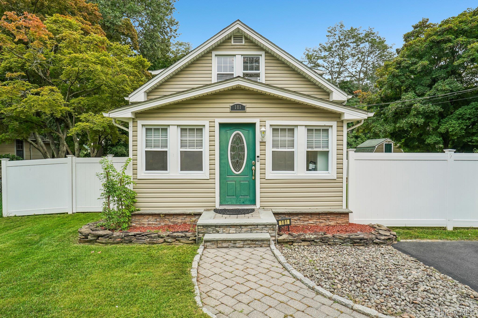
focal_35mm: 21
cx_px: 239
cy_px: 159
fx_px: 279
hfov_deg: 81.2
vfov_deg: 59.5
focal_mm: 21
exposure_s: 1/40
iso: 200
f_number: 8
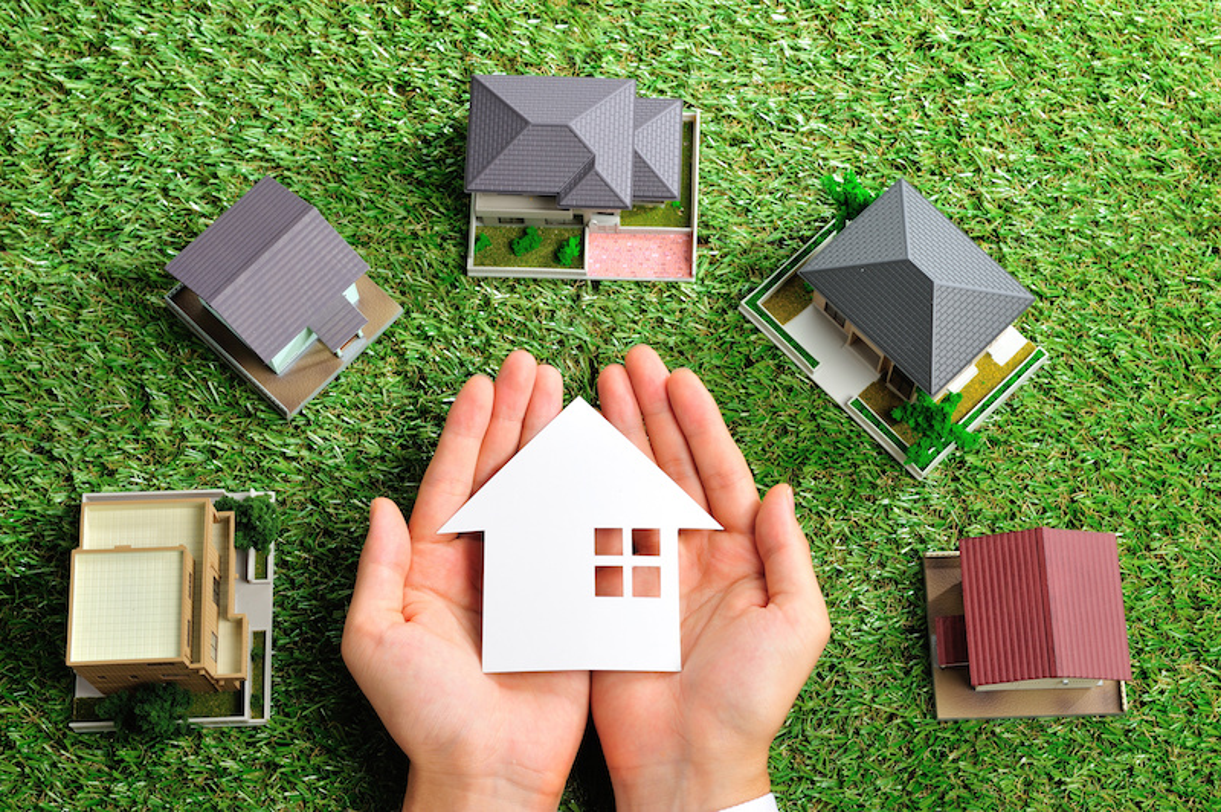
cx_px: 610
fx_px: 2372
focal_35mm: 70
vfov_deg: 19.4
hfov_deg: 28.9
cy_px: 406
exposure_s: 1/125
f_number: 14
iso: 200
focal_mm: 70
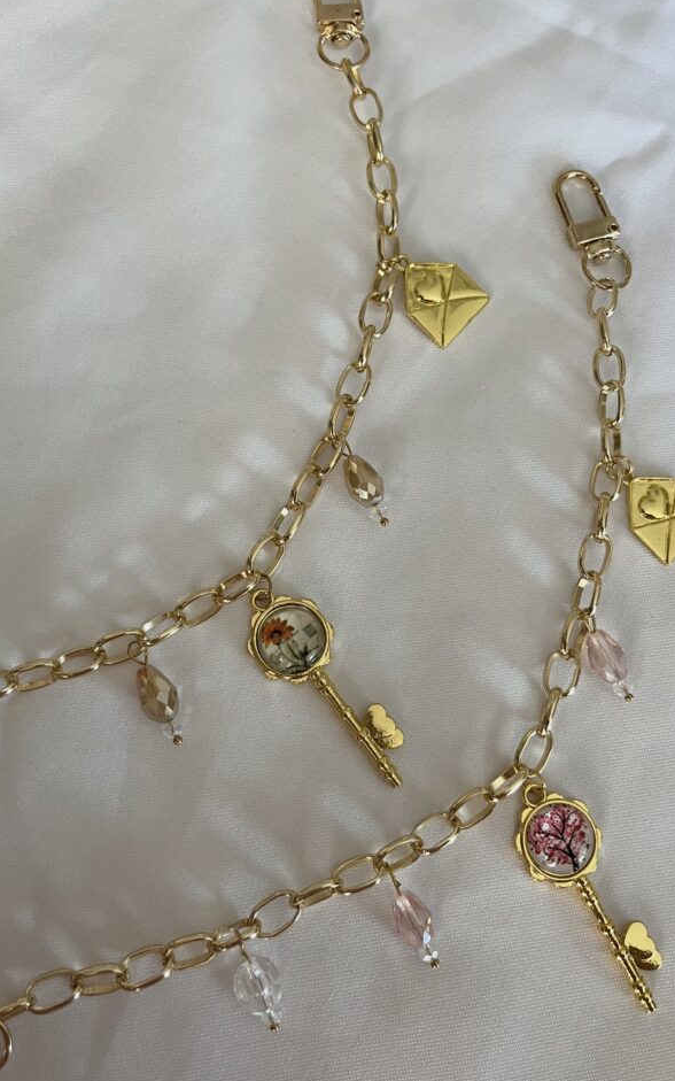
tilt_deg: -77.8
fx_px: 883
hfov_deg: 41.8
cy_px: 538
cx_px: 329
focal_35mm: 30
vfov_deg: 62.9
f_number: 1.6
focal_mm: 5.1
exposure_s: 1/60
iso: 160
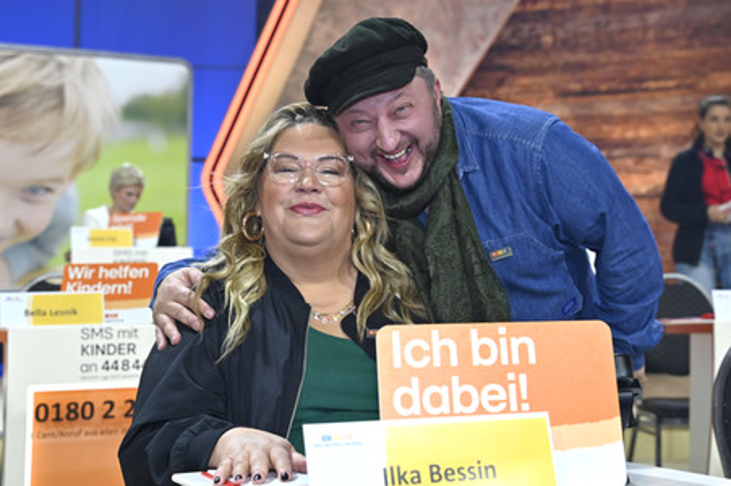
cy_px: 243
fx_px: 933
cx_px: 366
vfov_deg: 29.2
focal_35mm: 46
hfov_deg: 42.8
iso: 1000
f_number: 4
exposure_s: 1/200
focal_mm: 46
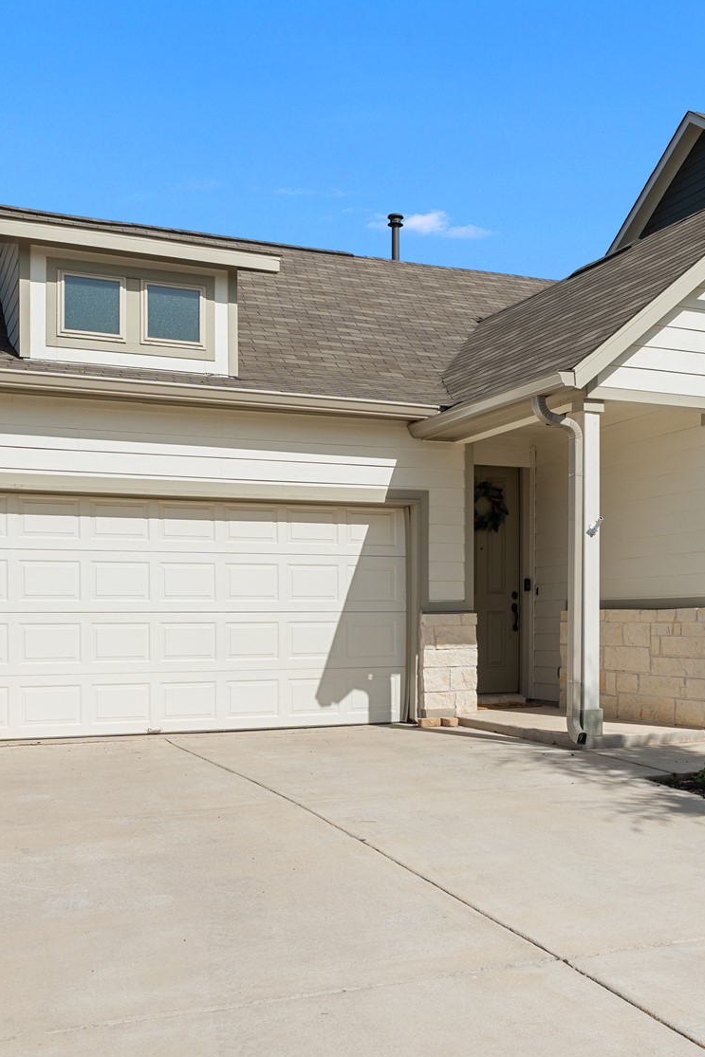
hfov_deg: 34.1
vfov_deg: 49.2
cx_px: 436
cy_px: 639
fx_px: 1145
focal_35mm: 39
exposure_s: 1/250
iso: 320
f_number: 8
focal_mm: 20
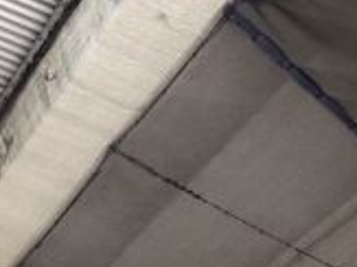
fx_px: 876
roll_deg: +7.5
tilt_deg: +25.1
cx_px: -187
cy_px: 418
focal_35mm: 85
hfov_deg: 19.8
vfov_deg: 15.7
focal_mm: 4.25
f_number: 1.8
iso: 32
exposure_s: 1/100
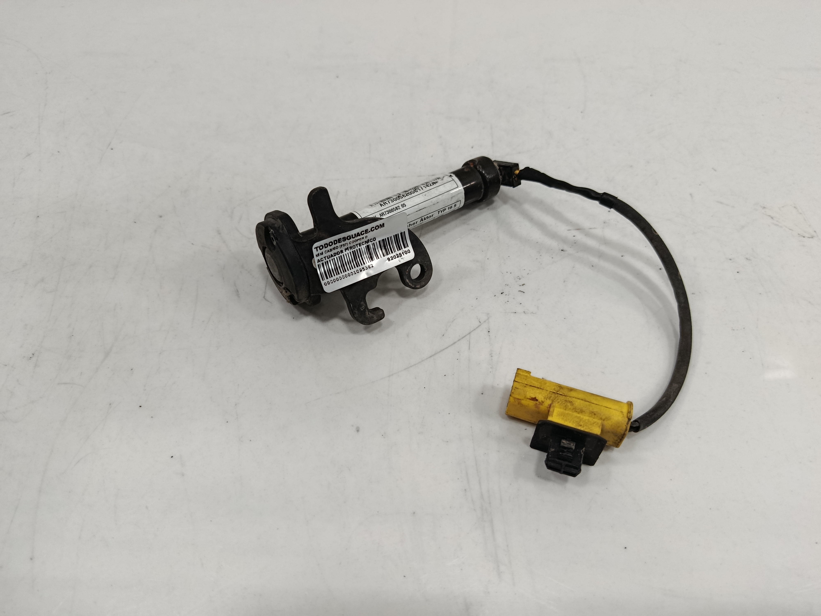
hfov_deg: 71.6
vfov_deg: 56.8
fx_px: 569
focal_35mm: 24
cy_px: 308
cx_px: 410
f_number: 1.7
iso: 778
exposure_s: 1/100
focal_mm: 5.24
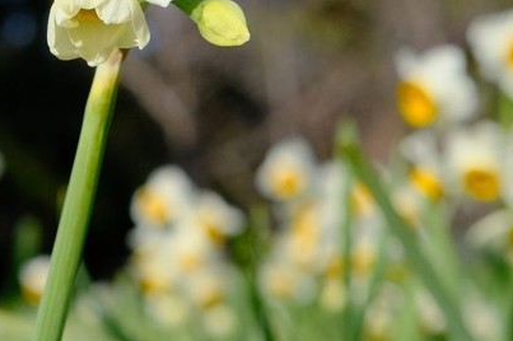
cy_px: -143
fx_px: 2250
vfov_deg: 8.5
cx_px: 108
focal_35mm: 158
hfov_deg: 13.0
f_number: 8
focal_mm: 35
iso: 640
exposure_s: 1/1000
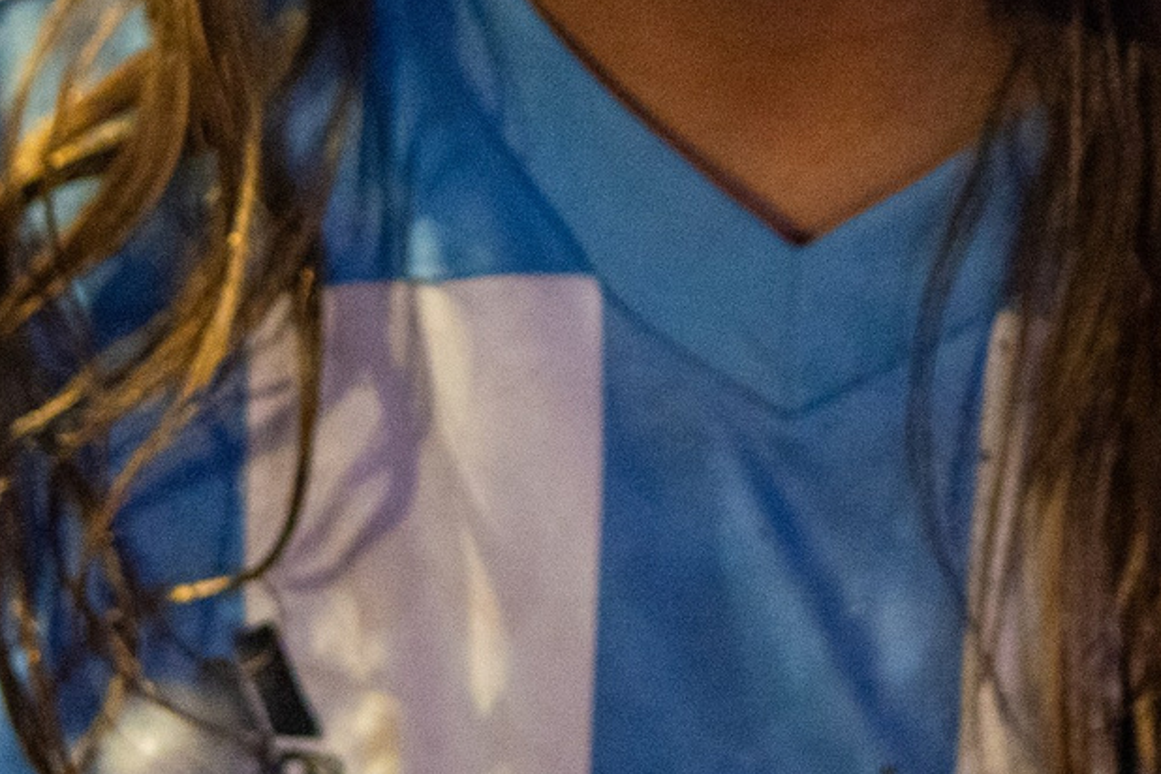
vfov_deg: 9.1
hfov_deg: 14.1
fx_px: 4676
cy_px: -550
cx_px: 973
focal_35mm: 145
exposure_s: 1/80
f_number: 2.5
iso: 1600
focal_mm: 35
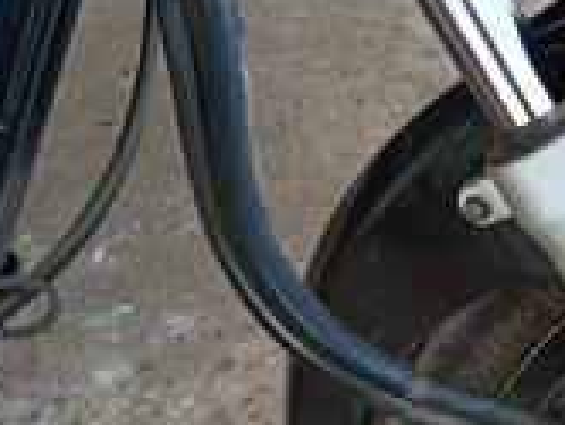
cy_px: 507
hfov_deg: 17.2
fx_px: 1635
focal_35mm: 100
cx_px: 902
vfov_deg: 14.4
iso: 142
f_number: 1.8
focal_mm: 4.81
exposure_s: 1/128
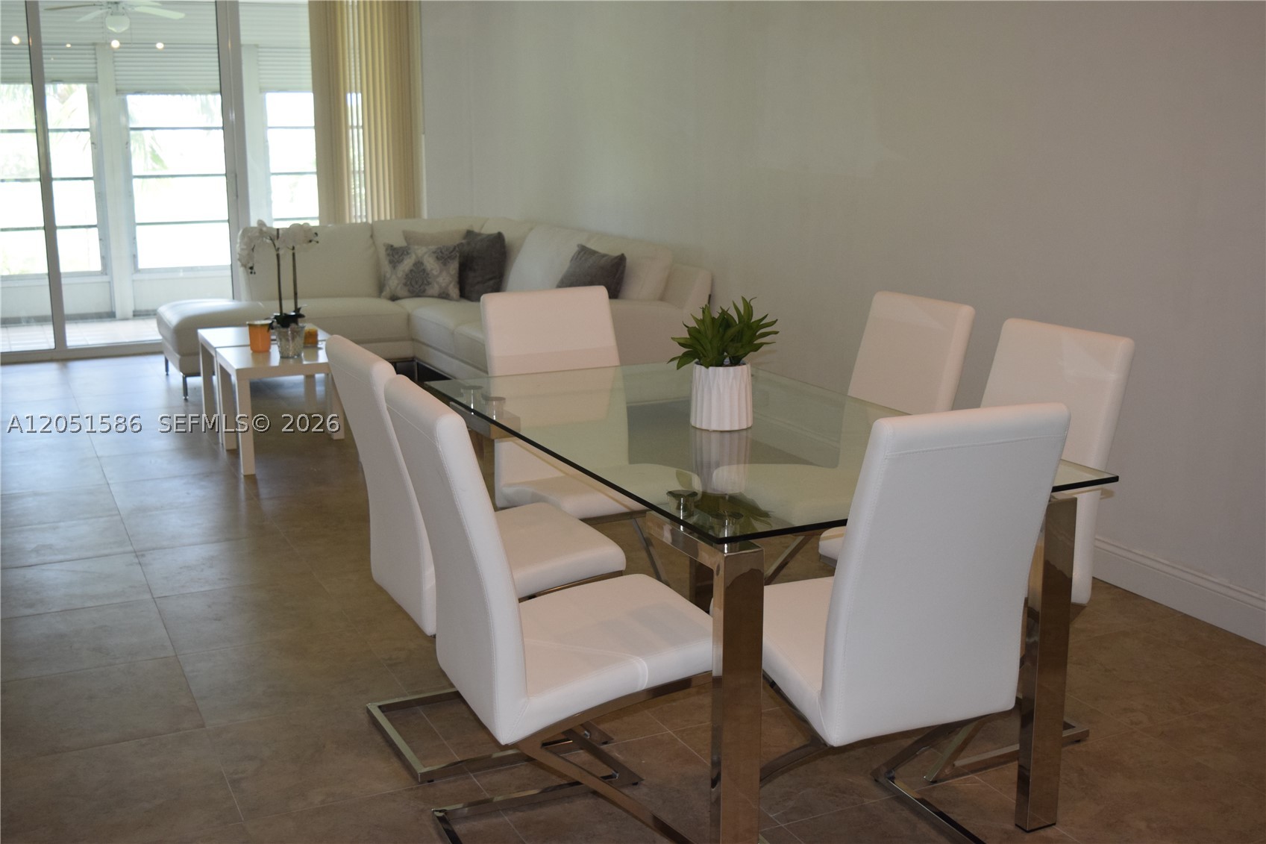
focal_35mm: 39
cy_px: 422
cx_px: 633
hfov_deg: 49.6
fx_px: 1371
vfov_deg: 34.2
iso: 800
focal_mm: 26
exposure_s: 1/100
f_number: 5
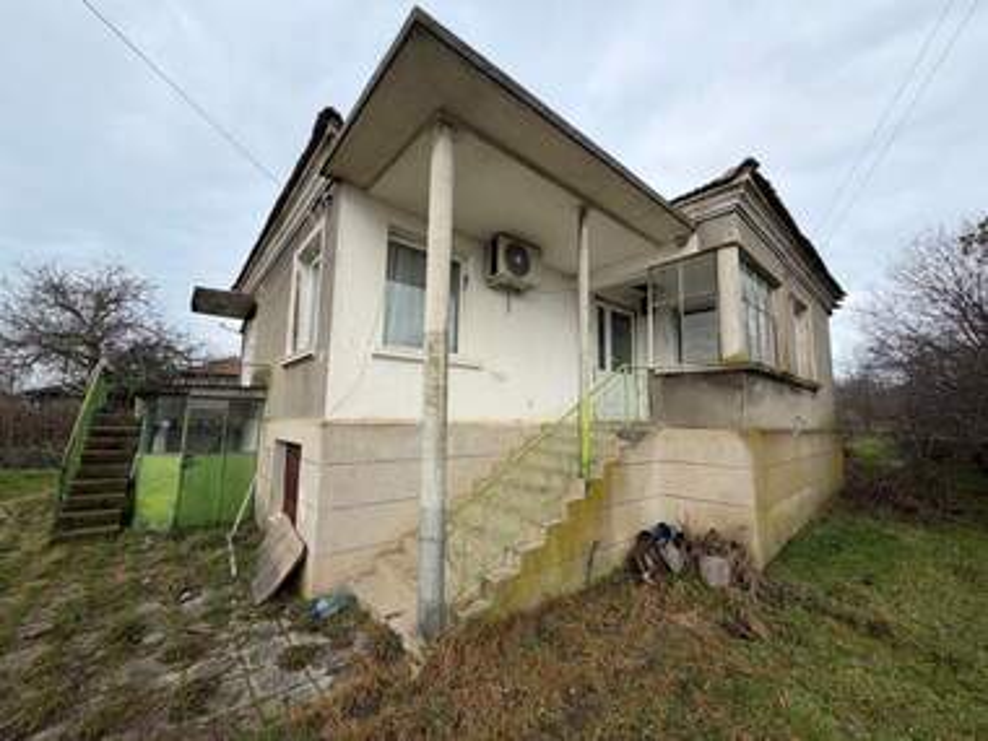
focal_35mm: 14
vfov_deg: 85.7
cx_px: 494
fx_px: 400
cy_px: 370
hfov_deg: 102.1
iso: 40
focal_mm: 2.22
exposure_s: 1/549
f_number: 2.2
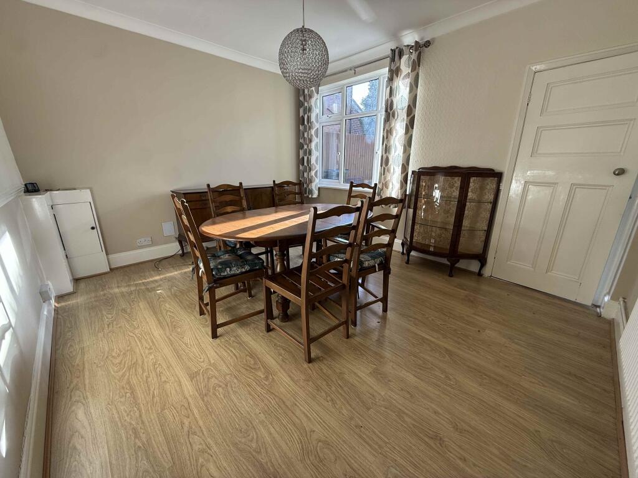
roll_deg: -0.1
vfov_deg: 85.7
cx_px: 319
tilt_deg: -16.1
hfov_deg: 102.1
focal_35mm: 14
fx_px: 258
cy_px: 239
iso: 100
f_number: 2.2
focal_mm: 2.22
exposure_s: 1/99
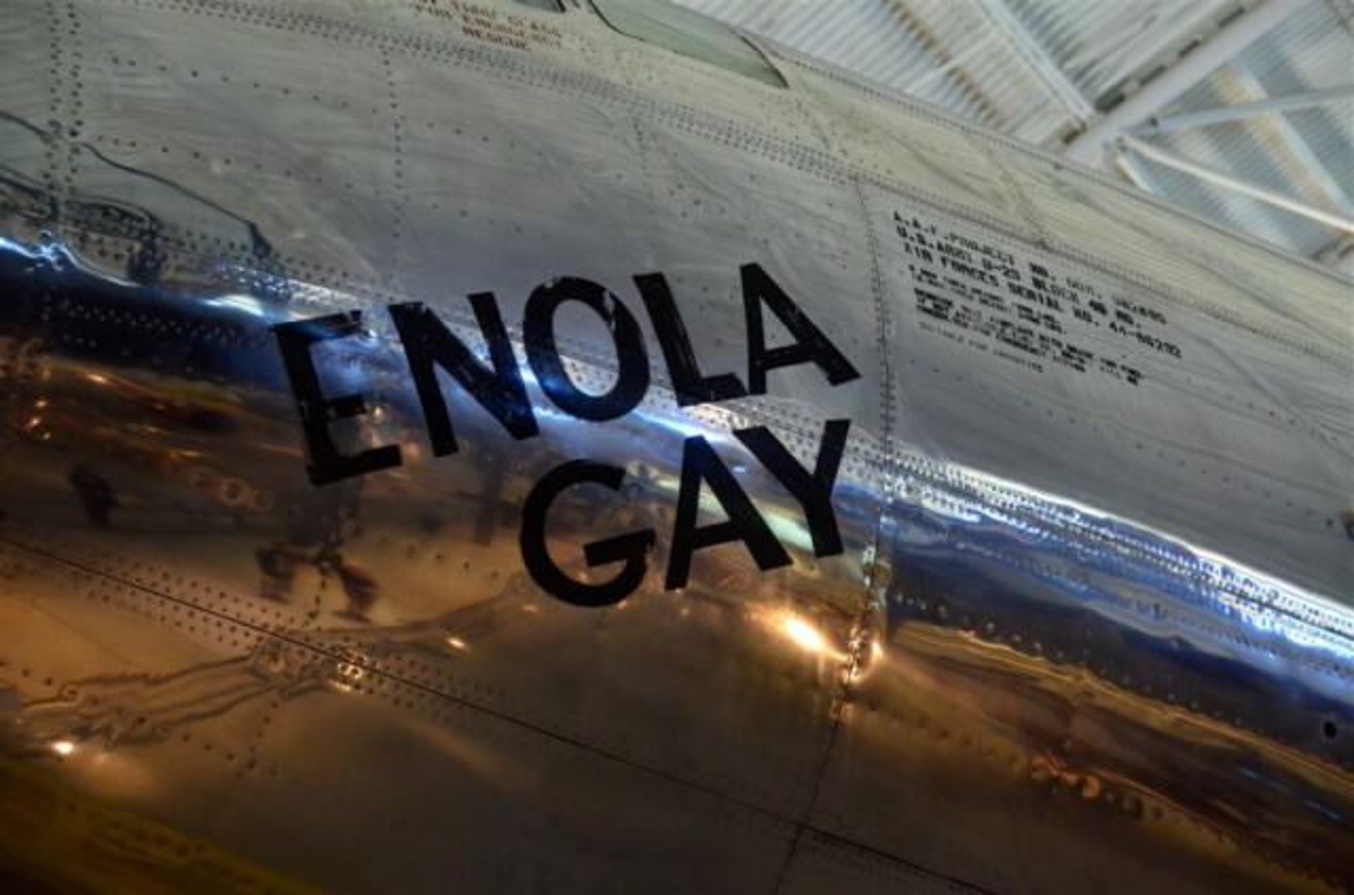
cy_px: 448
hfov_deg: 21.0
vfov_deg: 14.0
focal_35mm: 98
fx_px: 3657
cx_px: 677
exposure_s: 1/50
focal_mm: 65
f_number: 5
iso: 1600
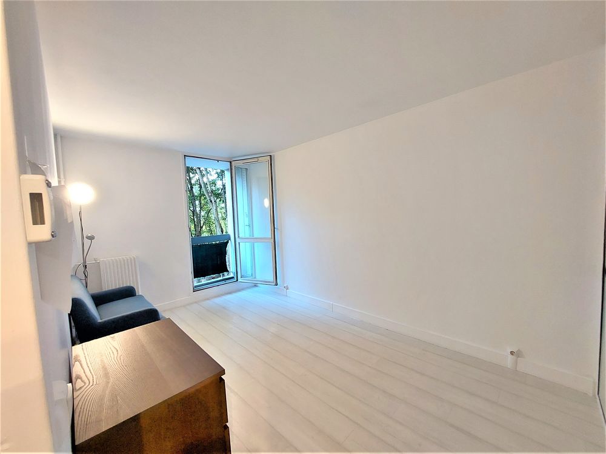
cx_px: 303
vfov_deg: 89.9
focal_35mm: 13
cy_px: 227
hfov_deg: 106.2
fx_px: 228
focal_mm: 1.74
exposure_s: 1/50
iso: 125
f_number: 2.2
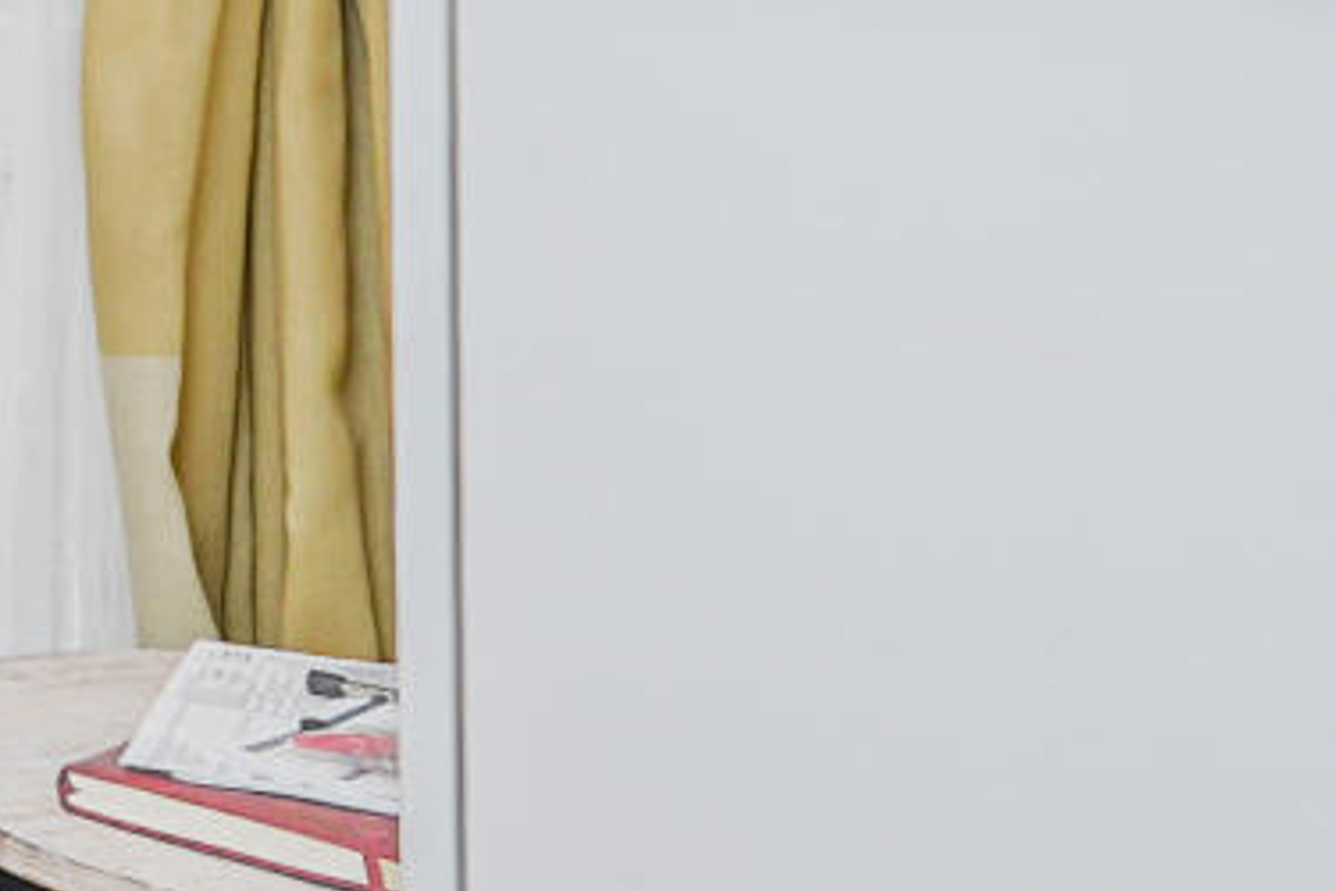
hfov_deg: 11.0
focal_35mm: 128
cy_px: -1083
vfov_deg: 9.7
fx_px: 4750
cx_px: -2562
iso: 50
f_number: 4.5
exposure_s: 1/40
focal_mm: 16
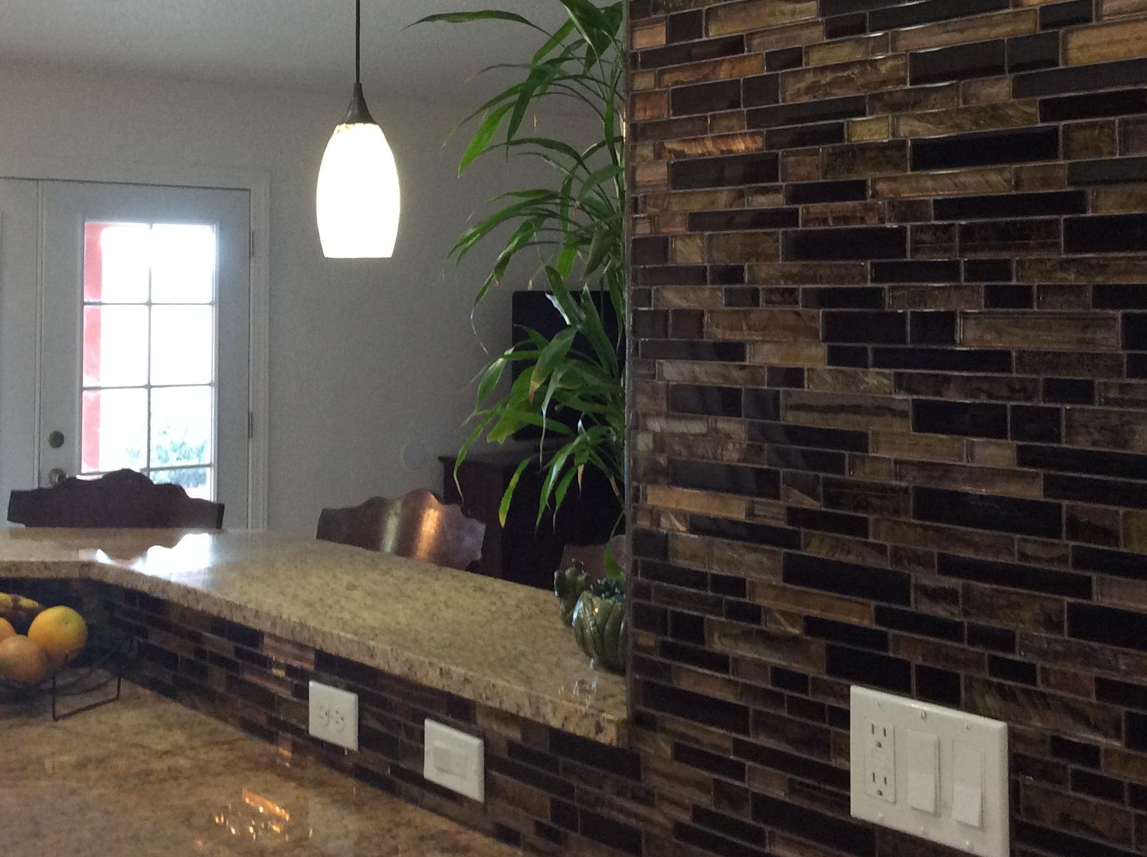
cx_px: 502
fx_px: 1654
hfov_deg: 38.2
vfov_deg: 28.7
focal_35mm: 50
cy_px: 234
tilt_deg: +0.7
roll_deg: +1.0
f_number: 2.4
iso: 125
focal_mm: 3.3
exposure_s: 1/24
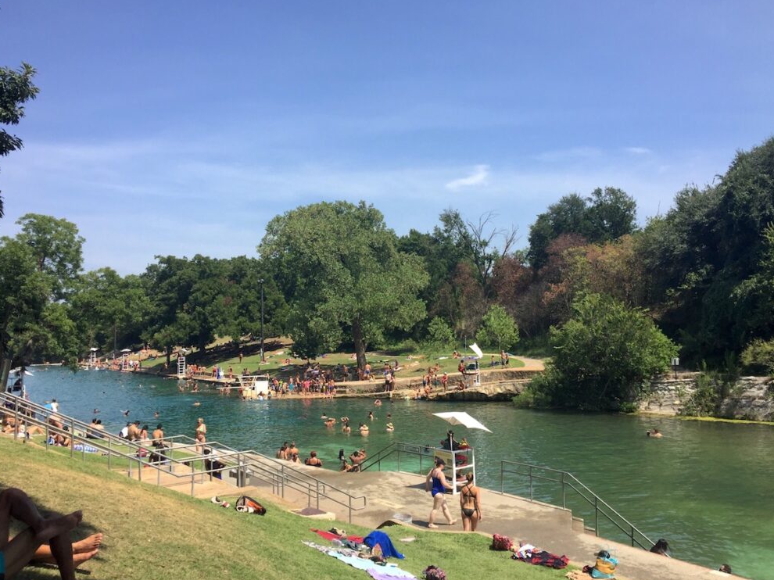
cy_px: 284
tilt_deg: +5.4
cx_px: 382
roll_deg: -0.4
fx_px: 671
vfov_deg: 46.8
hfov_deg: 60.0
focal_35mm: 30
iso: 32
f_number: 2.2
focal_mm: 4.15
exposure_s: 1/1647
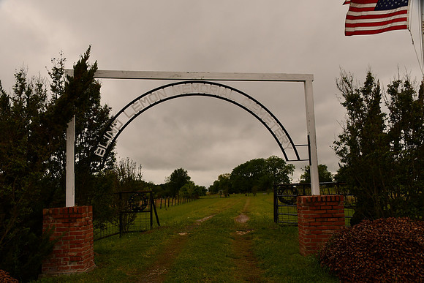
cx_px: 212
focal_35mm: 36
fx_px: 424
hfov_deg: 53.1
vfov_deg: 36.9
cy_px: 142
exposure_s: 1/500
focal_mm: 24
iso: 400
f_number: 11
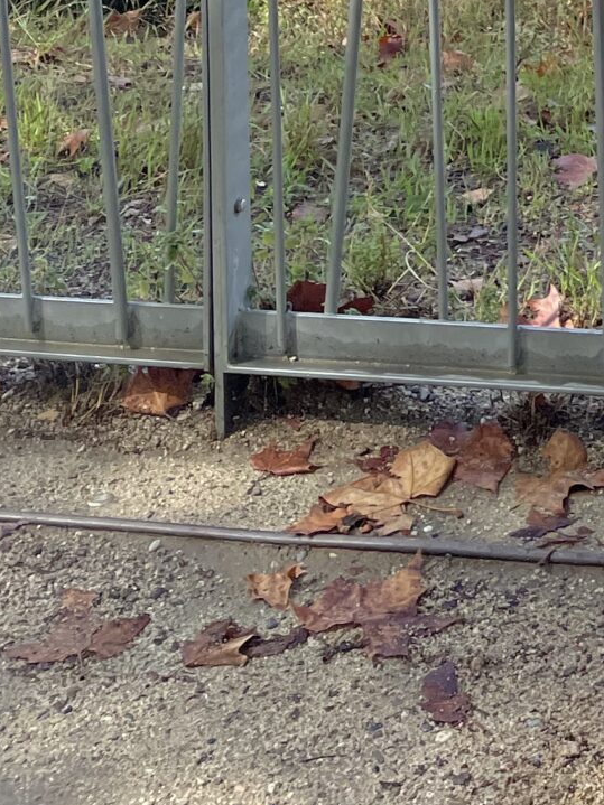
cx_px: 1000
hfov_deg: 14.9
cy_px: -504
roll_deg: +1.8
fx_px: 2071
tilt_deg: -4.6
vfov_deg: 18.6
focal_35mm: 89
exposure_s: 1/2545
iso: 32
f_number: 1.6
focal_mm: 5.1
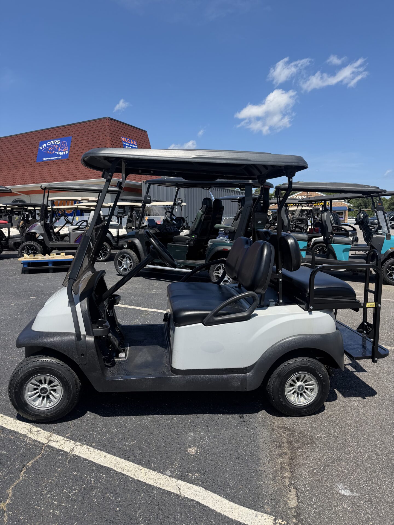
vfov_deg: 71.6
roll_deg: +0.2
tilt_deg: -6.5
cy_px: 262
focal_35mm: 24
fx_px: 364
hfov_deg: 56.8
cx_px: 197
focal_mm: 6.76
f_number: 1.78
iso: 80
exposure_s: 1/3584
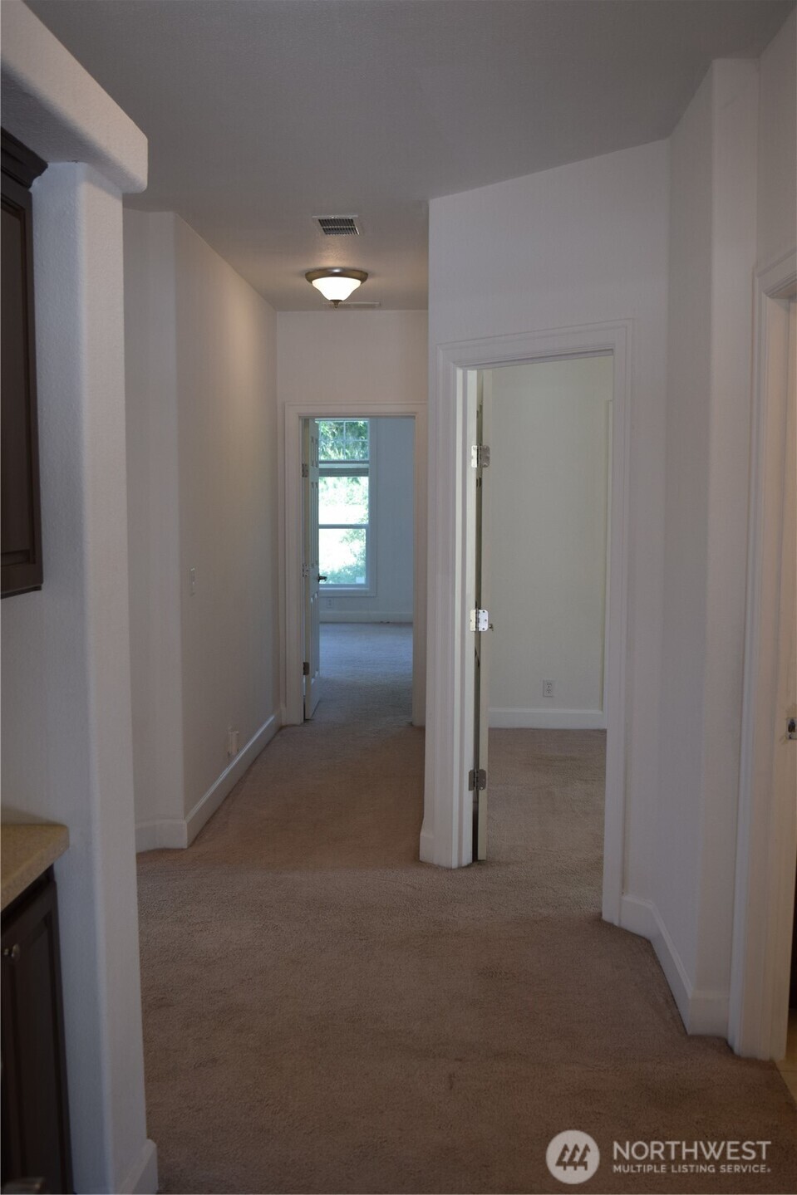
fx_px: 1146
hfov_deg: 38.4
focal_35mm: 34
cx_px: 398
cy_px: 598
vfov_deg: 55.1
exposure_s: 1/100
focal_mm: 23
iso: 400
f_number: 5
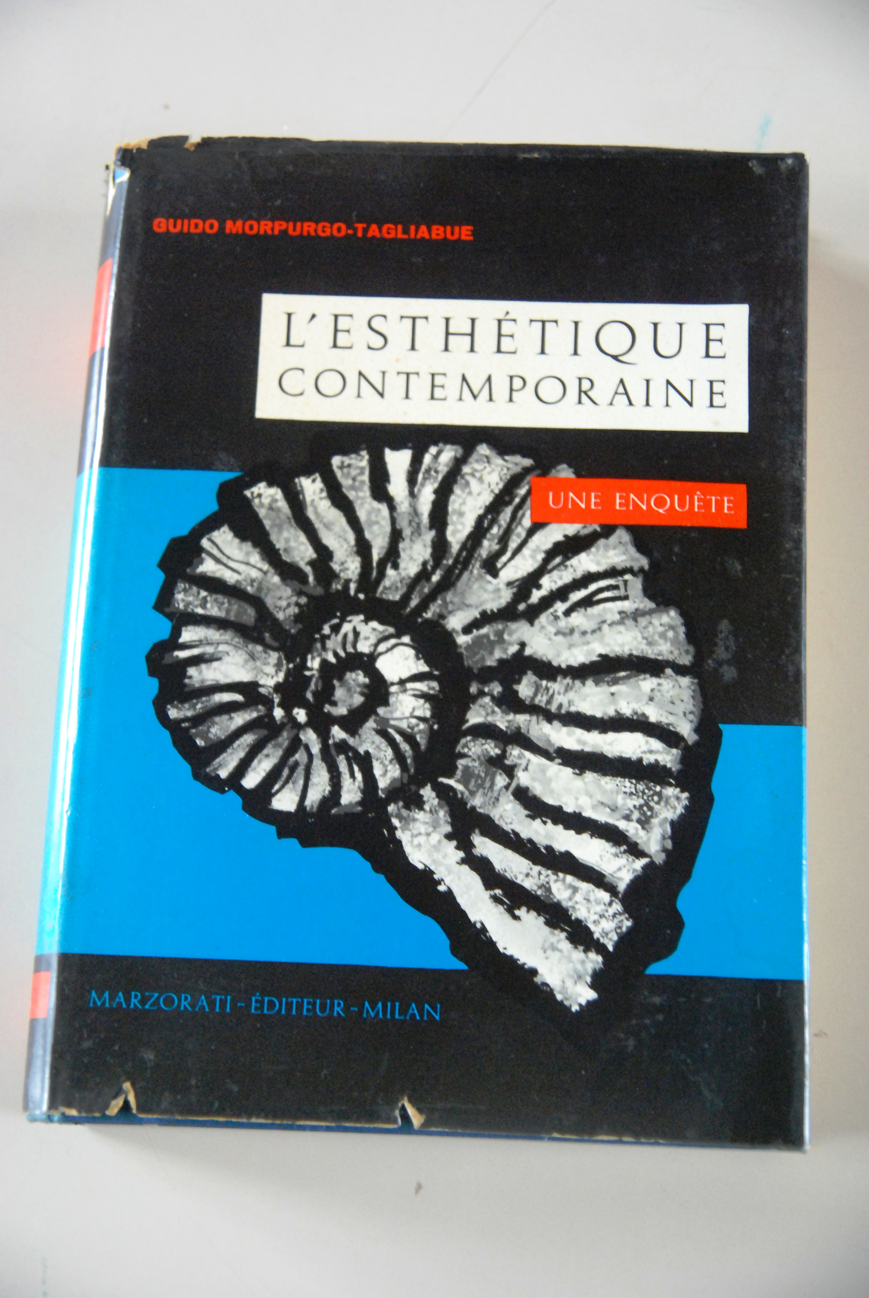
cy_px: 649
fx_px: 2058
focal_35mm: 57
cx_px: 434
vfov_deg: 35.0
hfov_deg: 23.8
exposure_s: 1/60
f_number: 4
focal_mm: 38
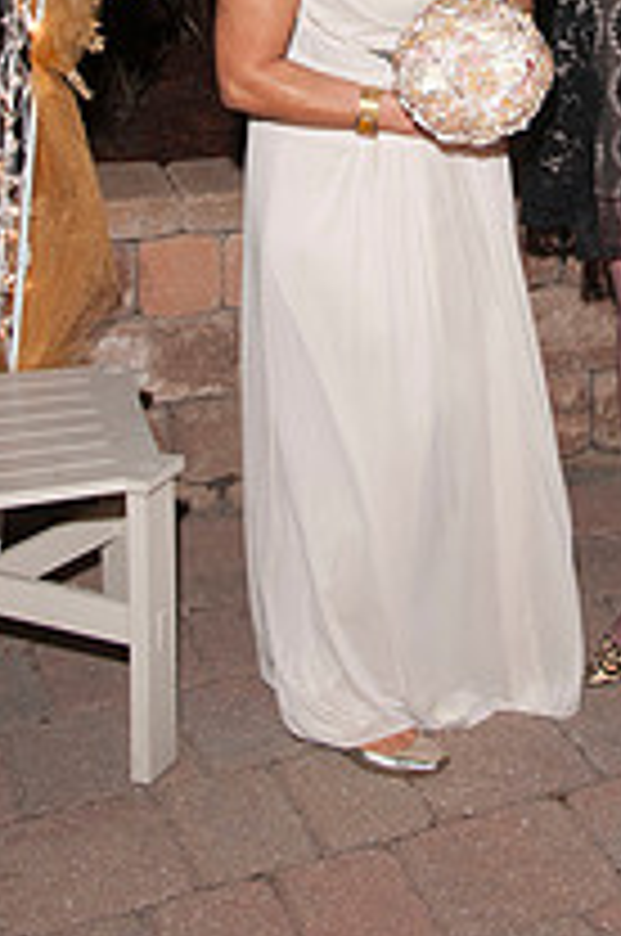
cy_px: -50
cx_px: 547
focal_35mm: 78
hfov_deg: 17.2
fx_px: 2025
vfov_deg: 24.6
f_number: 5.6
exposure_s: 1/30
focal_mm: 24
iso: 400
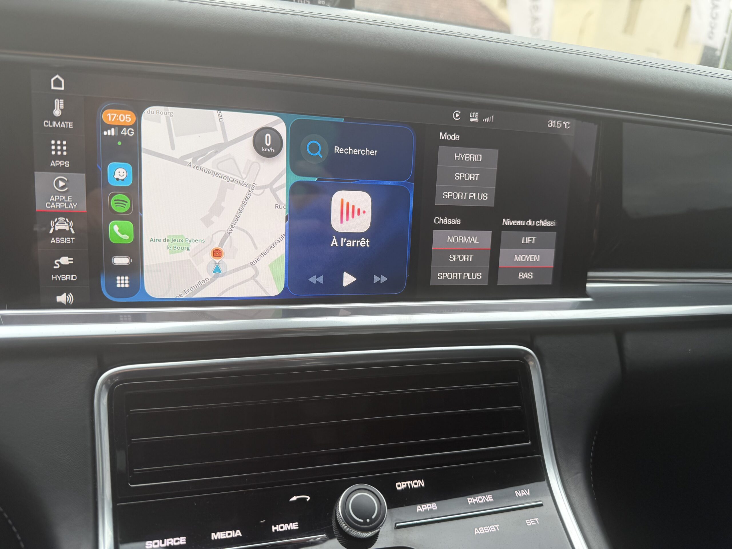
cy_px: 274
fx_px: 508
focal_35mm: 24
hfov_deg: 71.6
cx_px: 366
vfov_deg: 56.8
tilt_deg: -20.3
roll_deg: -5.8
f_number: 1.78
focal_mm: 6.76
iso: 80
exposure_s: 1/222
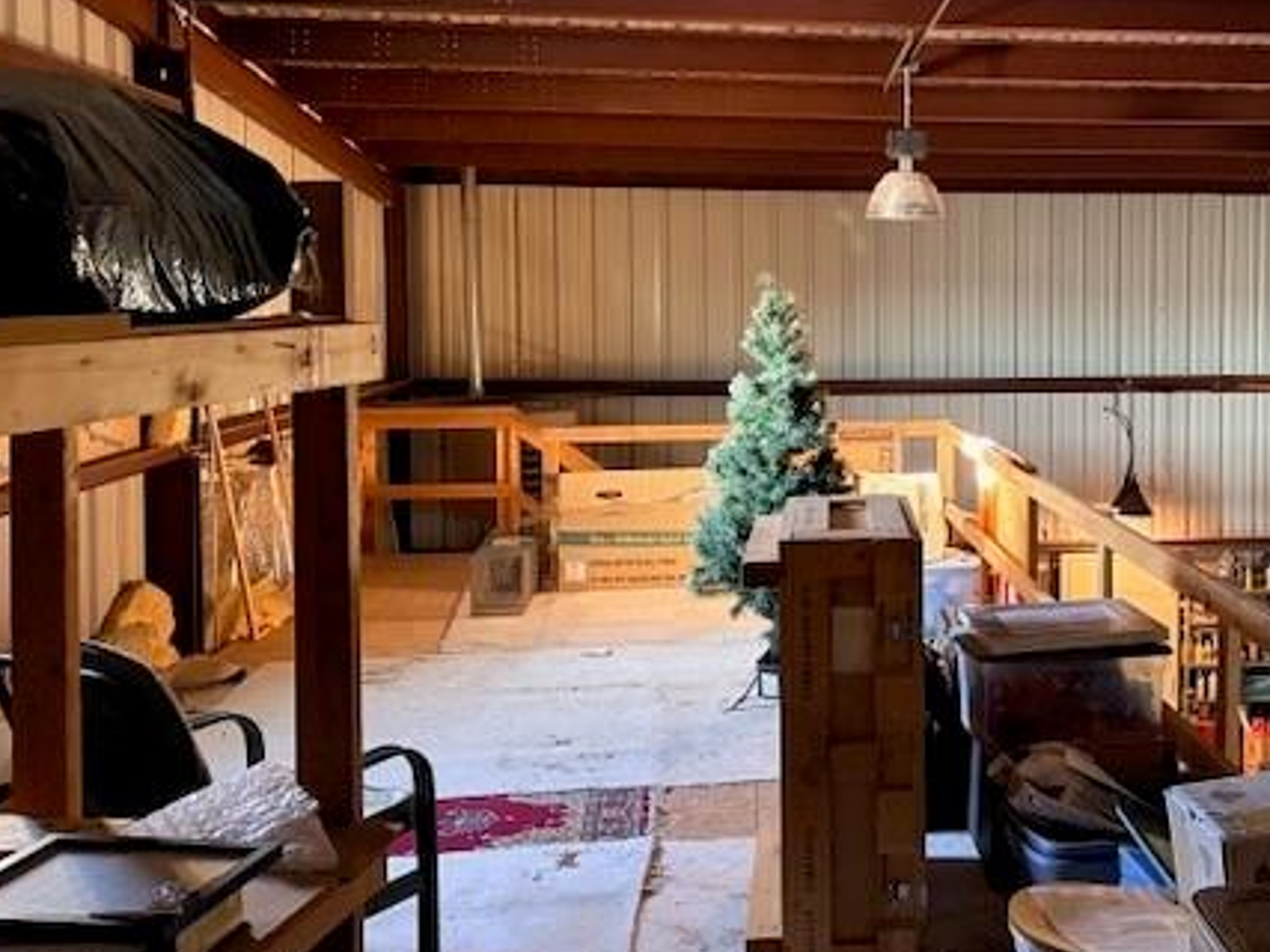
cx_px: 913
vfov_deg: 36.6
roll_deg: -0.7
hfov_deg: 46.6
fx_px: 1430
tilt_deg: -0.2
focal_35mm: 39
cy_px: 354
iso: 500
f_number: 1.6
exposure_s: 1/40
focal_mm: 5.96
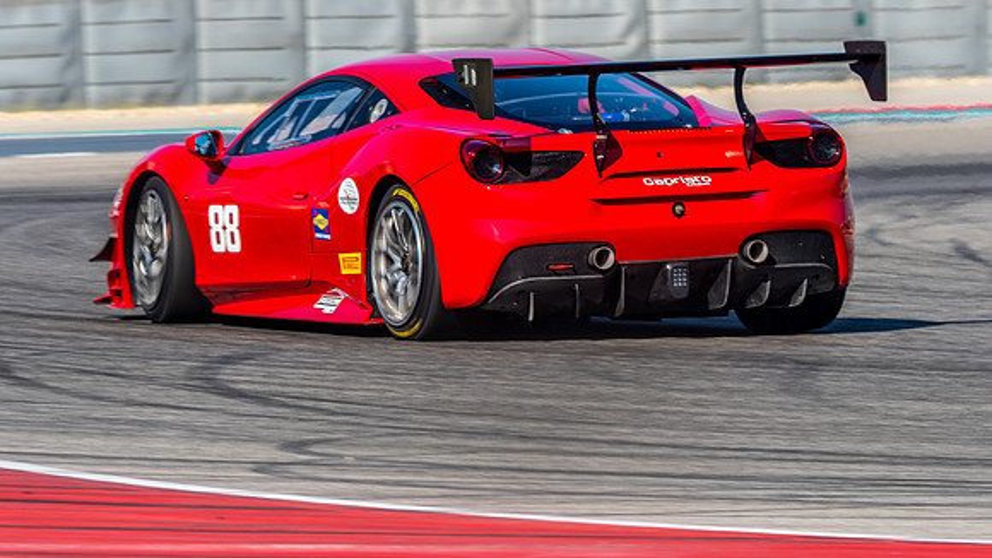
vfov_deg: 1.9
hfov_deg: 3.3
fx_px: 17220
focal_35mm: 655
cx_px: 496
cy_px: 261
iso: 200
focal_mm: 300
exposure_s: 1/320
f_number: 10
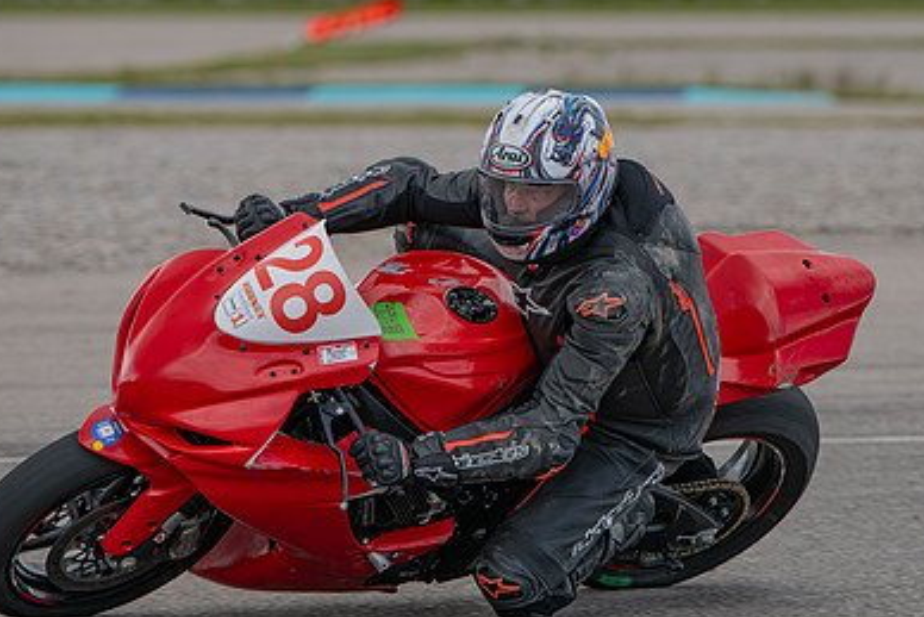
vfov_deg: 3.7
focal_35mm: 373
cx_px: 560
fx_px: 9577
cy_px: 263
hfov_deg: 5.5
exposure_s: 1/1250
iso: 180
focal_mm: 200
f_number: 4
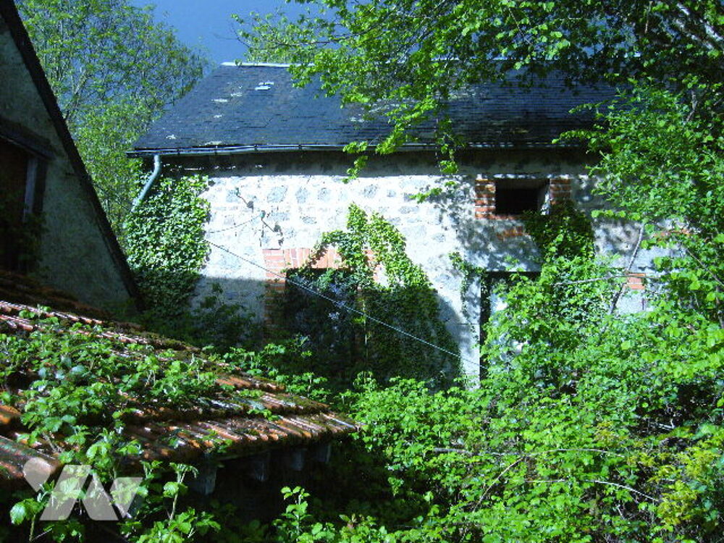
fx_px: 732
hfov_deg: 52.6
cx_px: 362
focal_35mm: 35
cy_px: 272
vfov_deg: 40.7
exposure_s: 1/1000
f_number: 5.6
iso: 400
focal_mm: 5.8
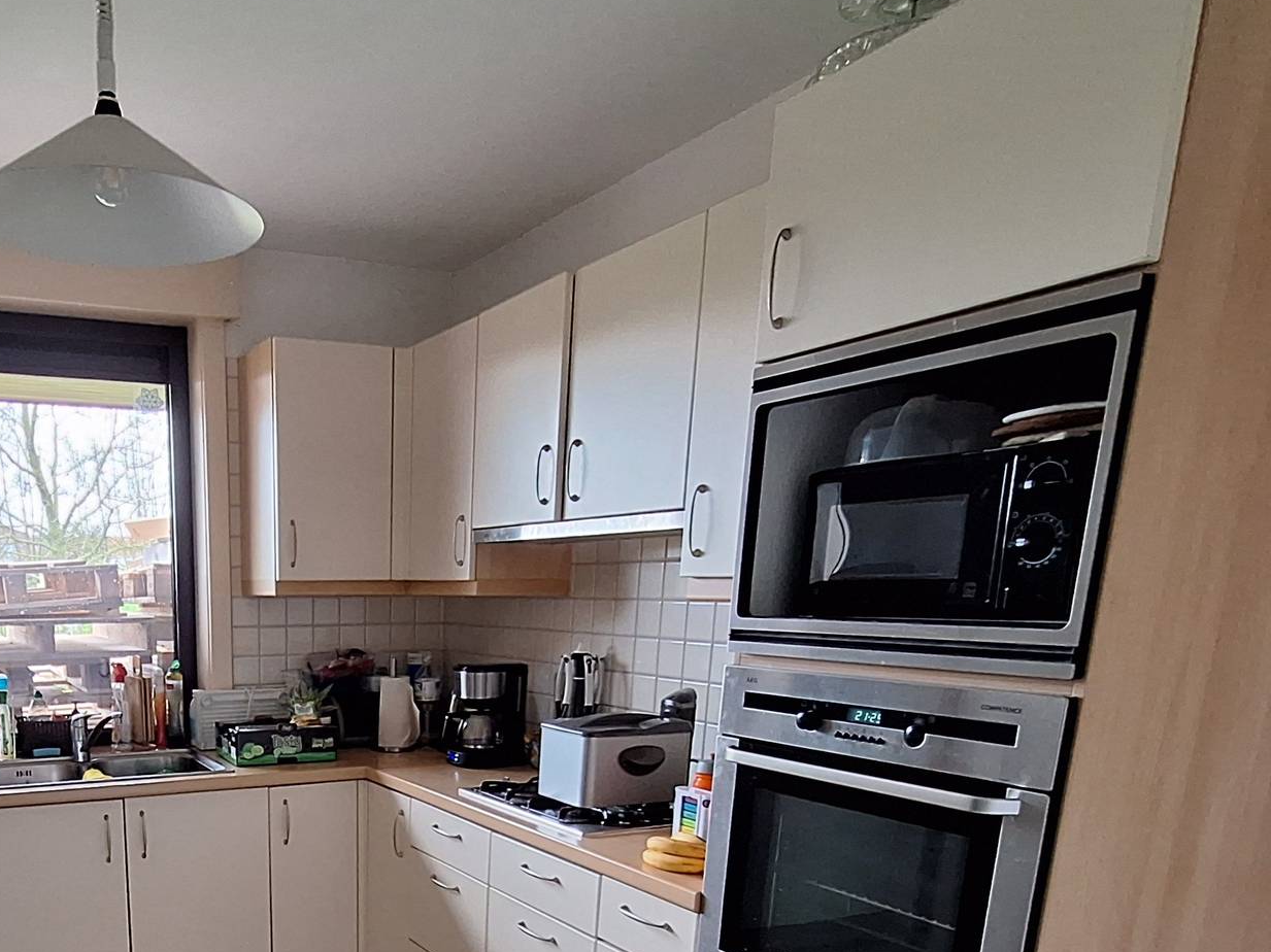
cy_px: 842
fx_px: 991
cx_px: 331
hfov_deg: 62.0
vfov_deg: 46.7
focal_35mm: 27
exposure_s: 1/50
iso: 200
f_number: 2.2
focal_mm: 1.74
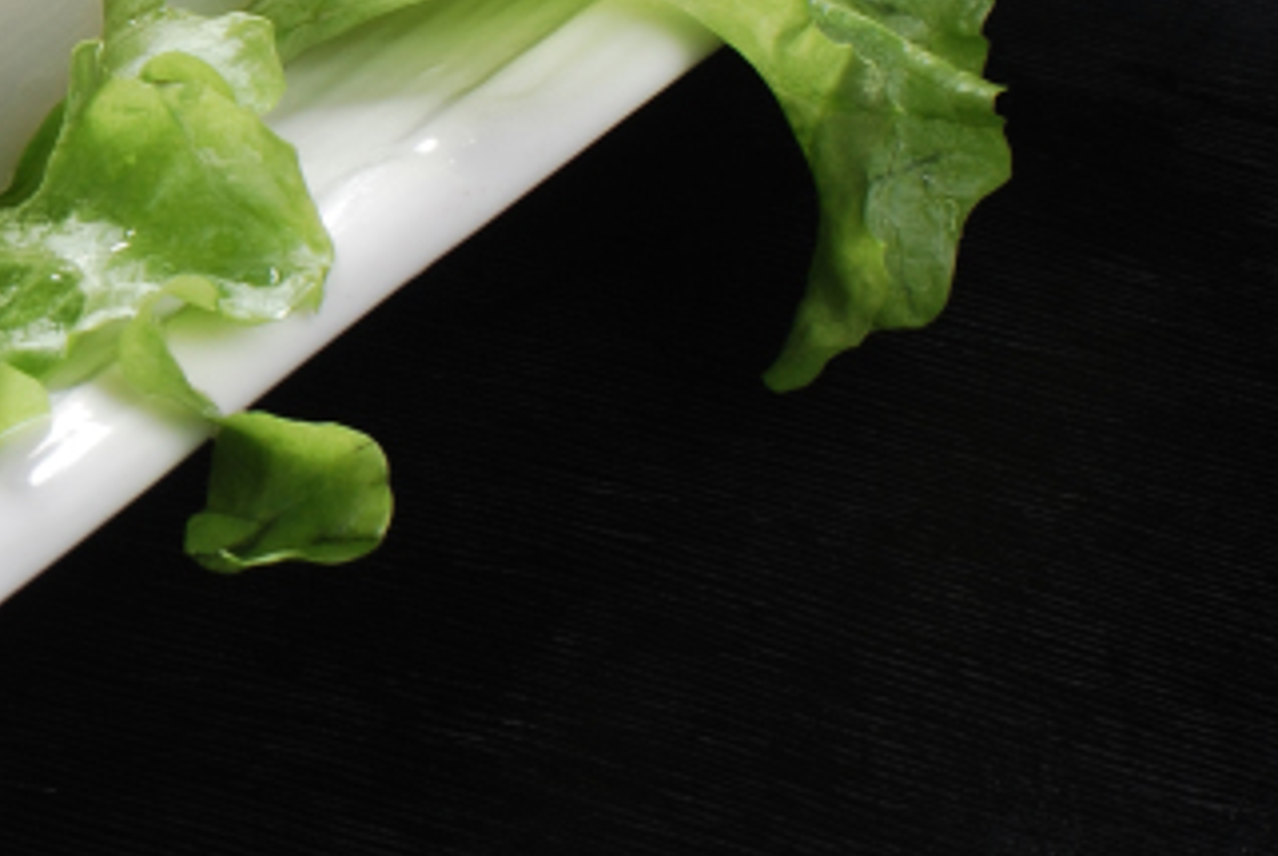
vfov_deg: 5.7
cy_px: -82
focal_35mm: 239
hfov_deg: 8.4
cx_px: -645
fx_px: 8496
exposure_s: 1/125
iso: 100
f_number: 14
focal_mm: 50
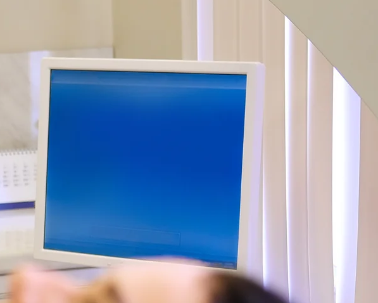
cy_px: 283
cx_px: -153
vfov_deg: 9.6
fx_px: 1791
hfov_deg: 11.6
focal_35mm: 160
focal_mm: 35
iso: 400
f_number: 2.5
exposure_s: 1/125
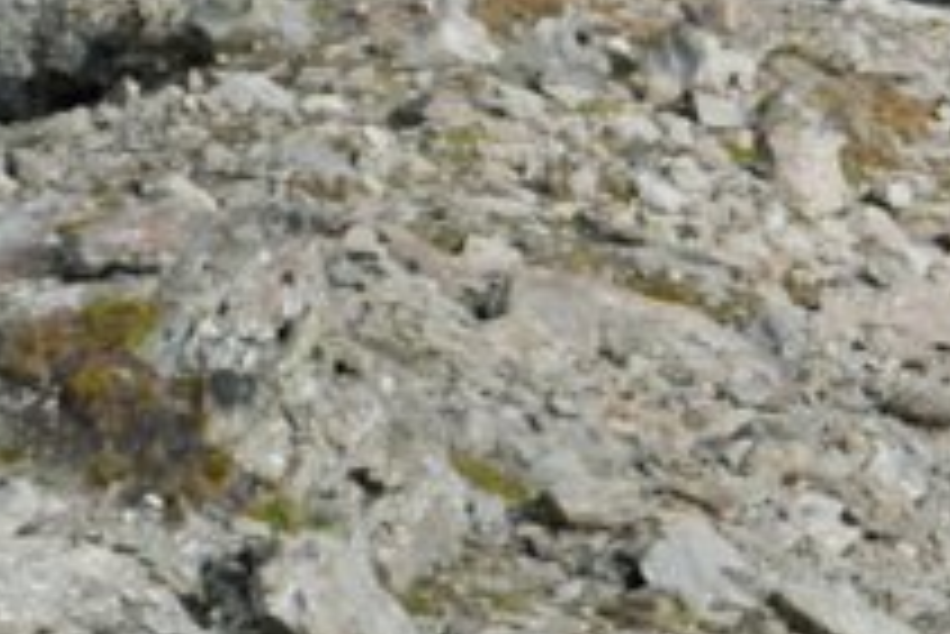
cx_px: 97
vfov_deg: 7.3
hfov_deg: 10.9
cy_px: -54
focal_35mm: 187
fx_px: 4938
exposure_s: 1/1000
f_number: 5.6
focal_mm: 14.9
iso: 200
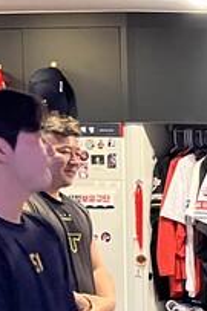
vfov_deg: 17.0
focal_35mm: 120
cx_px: 682
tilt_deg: -2.5
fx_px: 1037
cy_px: 218
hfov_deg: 8.7
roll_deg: -0.3
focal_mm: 5.1
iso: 500
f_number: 1.6
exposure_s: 1/60
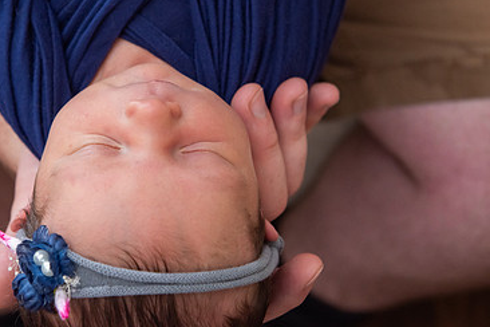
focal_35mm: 96
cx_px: 172
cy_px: 94
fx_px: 1307
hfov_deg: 21.2
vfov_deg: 14.2
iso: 800
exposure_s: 1/250
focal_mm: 56
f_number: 4.5
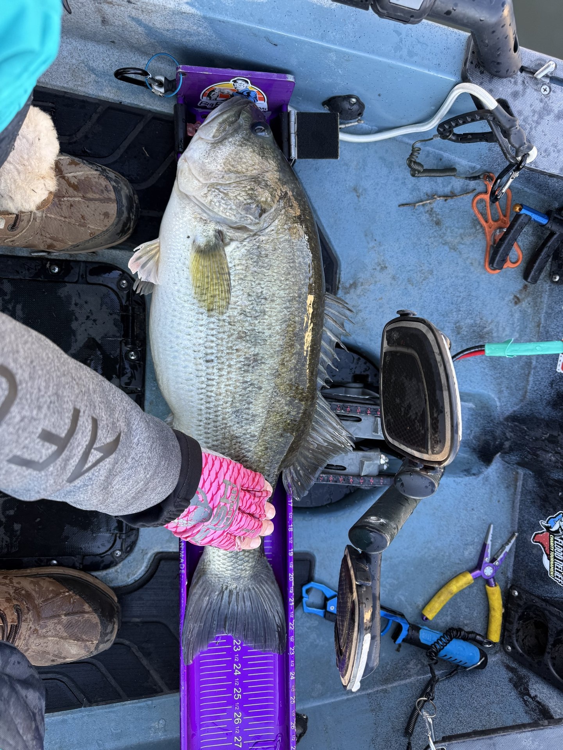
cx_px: 282
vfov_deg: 71.6
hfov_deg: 56.8
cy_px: 375
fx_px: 520
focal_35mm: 24
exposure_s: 1/124
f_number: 1.78
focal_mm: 6.76
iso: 50
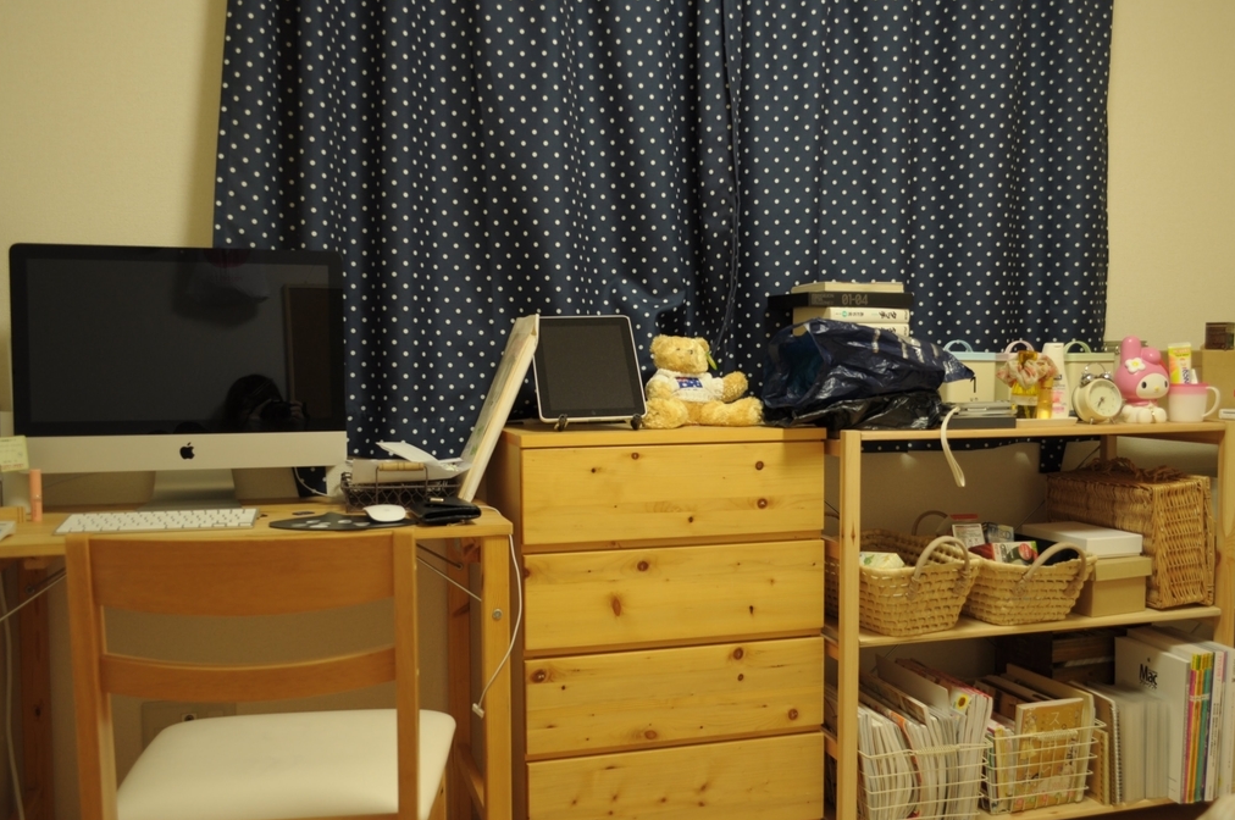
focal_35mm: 32
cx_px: 680
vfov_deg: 41.0
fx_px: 1096
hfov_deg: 58.7
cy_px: 441
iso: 200
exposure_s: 1/13
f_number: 3.5
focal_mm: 18
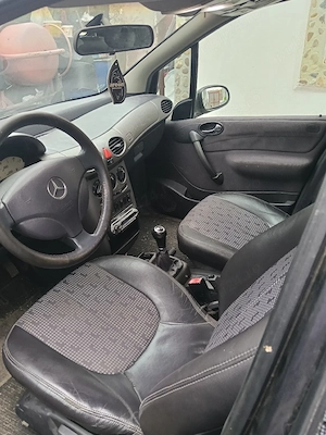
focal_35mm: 27
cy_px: 218
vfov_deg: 65.3
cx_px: 163
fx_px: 339
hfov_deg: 51.4
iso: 200
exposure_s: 1/33.3
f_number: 1.8
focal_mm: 3.98
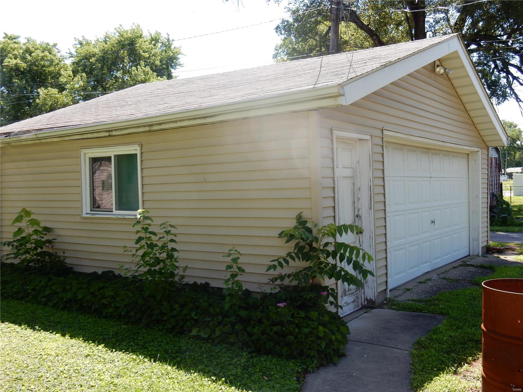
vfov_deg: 39.7
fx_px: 544
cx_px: 262
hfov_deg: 51.4
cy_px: 196
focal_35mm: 36
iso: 125
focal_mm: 6.4
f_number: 4
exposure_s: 1/320
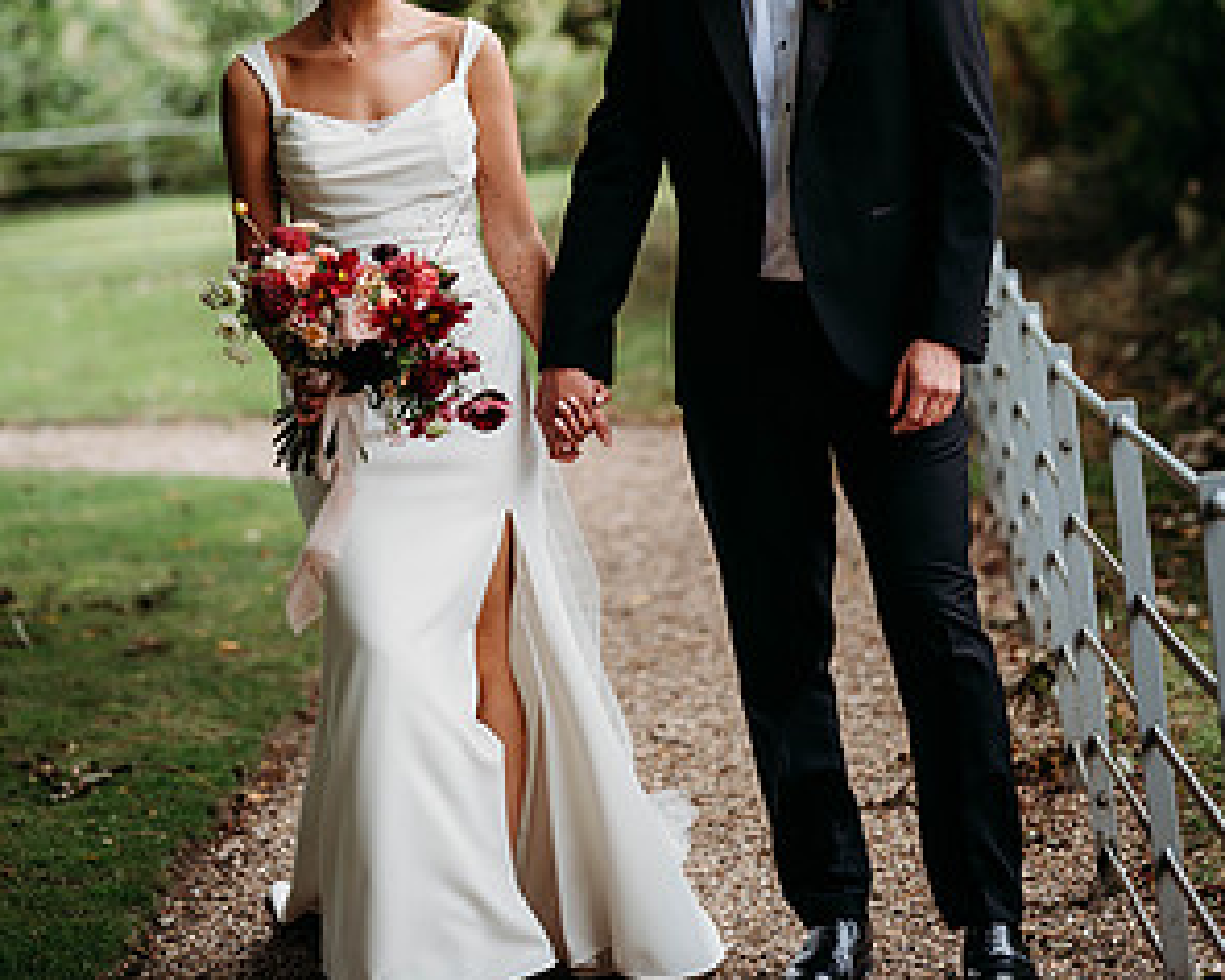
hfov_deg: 15.9
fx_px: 4388
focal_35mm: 121
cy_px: 136
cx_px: 615
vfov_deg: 12.7
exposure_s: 1/250
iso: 100
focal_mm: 85
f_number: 2.2
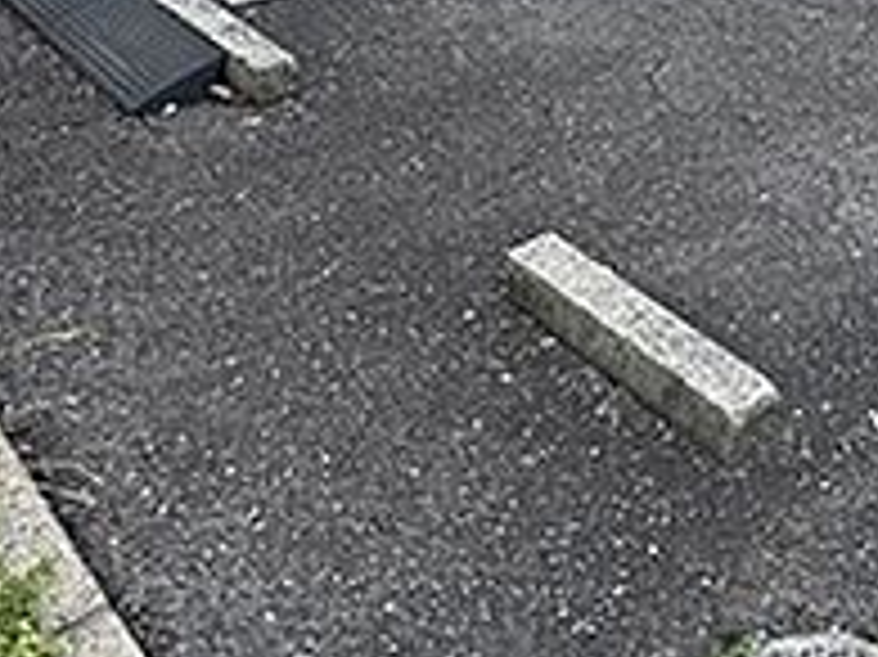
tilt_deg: -32.3
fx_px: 1166
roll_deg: +2.7
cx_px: 612
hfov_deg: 40.5
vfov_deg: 30.9
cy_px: 153
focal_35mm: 46
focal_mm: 2.22
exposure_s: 1/191
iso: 40
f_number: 2.2
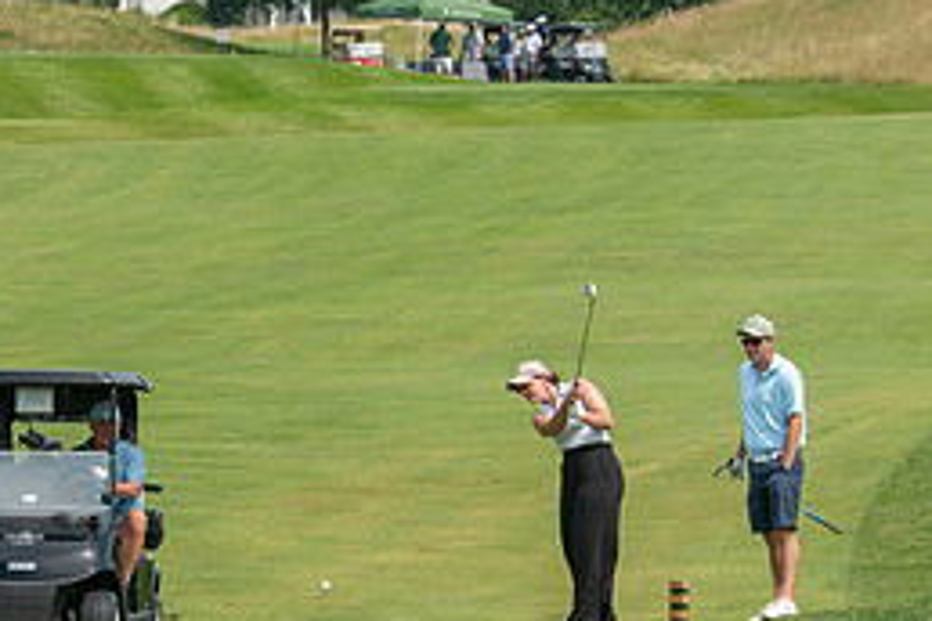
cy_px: 461
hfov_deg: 4.2
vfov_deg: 2.8
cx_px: 539
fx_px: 12685
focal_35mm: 490
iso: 250
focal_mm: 200
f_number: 5
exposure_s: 1/2000
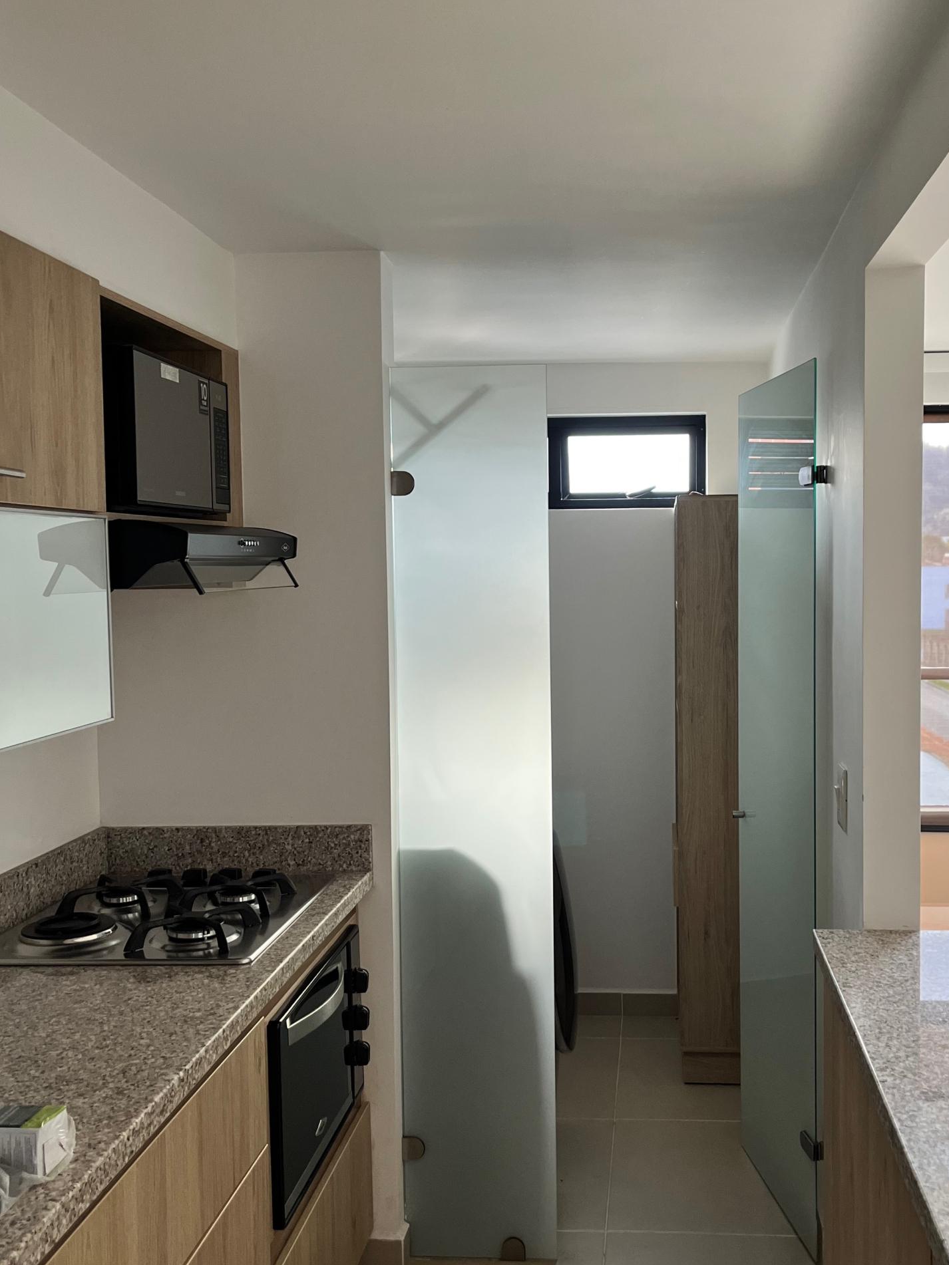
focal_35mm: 35
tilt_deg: -3.6
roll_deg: +1.3
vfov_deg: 52.6
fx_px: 1280
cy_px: 638
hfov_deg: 40.4
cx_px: 596
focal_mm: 5.1
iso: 125
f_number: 1.6
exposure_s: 1/121
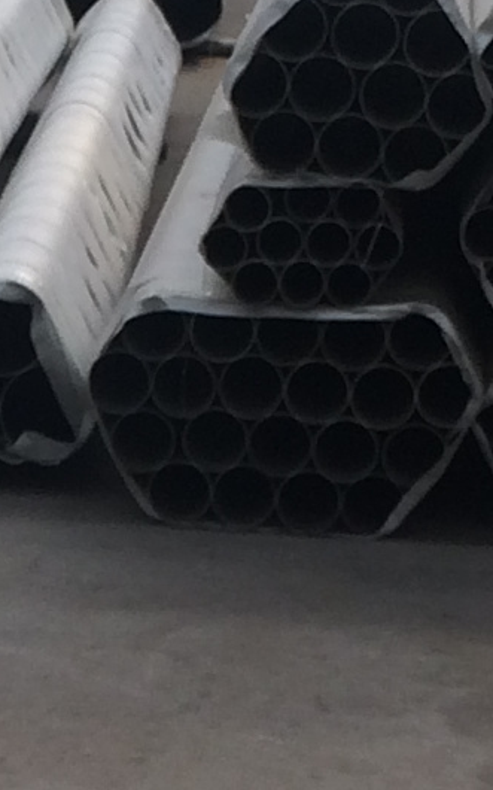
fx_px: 4216
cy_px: 897
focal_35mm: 196
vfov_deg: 10.5
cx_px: -270
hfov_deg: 6.6
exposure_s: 1/187
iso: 32
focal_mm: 4.12
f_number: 2.2
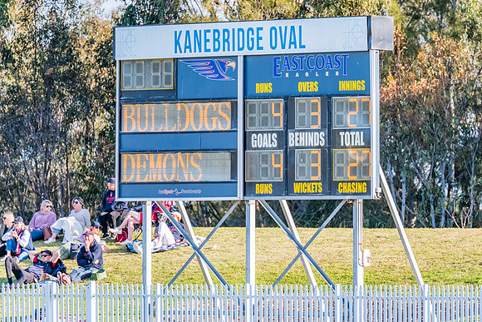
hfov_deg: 4.2
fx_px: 6560
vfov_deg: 2.8
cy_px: 141
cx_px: 277
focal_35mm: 490
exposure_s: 1/1600
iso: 800
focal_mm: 420
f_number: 4
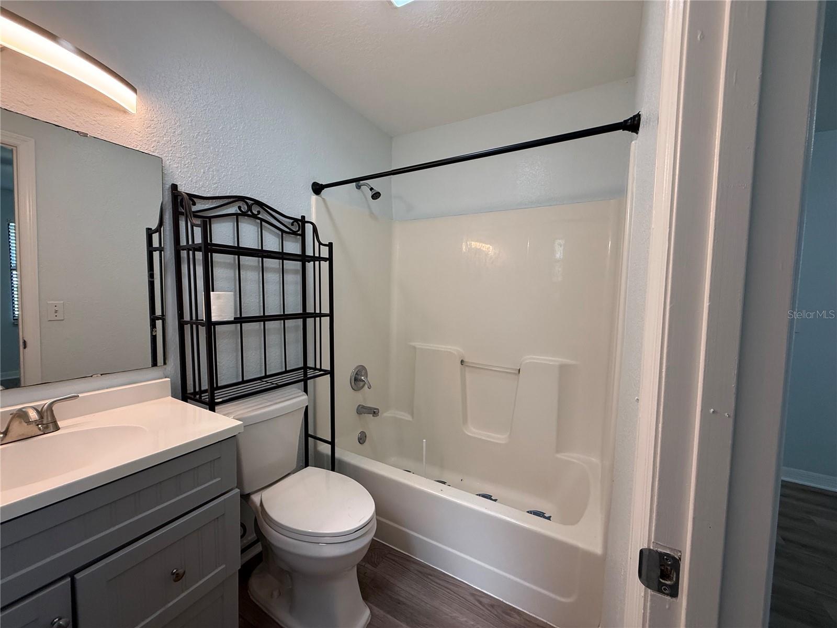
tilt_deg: -3.7
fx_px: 339
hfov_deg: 102.1
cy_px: 314
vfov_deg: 85.7
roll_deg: -1.2
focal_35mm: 14
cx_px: 418
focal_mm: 2.22
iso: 200
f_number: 2.2
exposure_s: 1/120
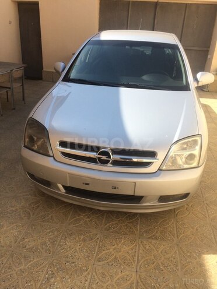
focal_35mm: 29
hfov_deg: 48.2
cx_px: 108
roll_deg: -2.4
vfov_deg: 61.7
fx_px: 242
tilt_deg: -26.3
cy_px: 144
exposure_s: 1/1709
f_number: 2.2
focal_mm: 4.15
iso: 32
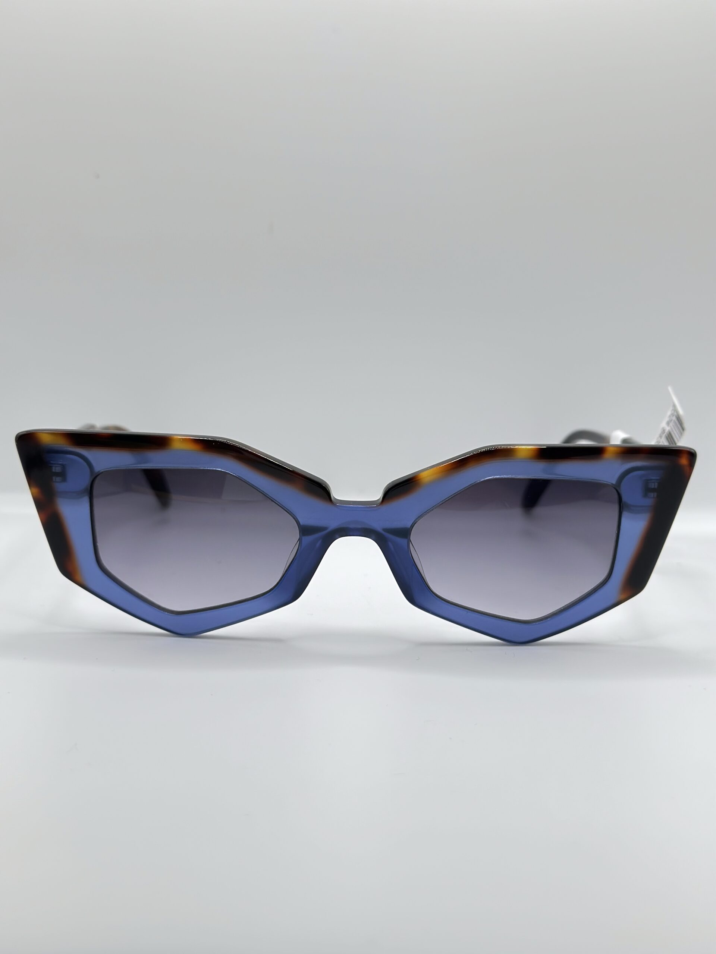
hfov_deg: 30.3
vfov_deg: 39.7
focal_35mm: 48
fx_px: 1324
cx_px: 358
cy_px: 477
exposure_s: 1/426
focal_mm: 6.86
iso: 80
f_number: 1.78
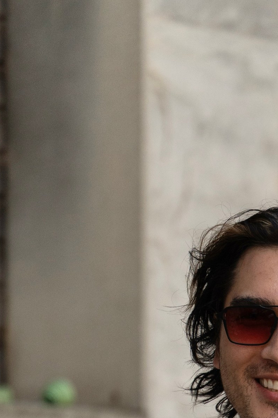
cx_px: 381
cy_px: 720
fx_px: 7193
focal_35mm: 621
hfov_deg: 2.2
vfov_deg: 3.3
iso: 640
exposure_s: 1/2000
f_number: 3.5
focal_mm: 180
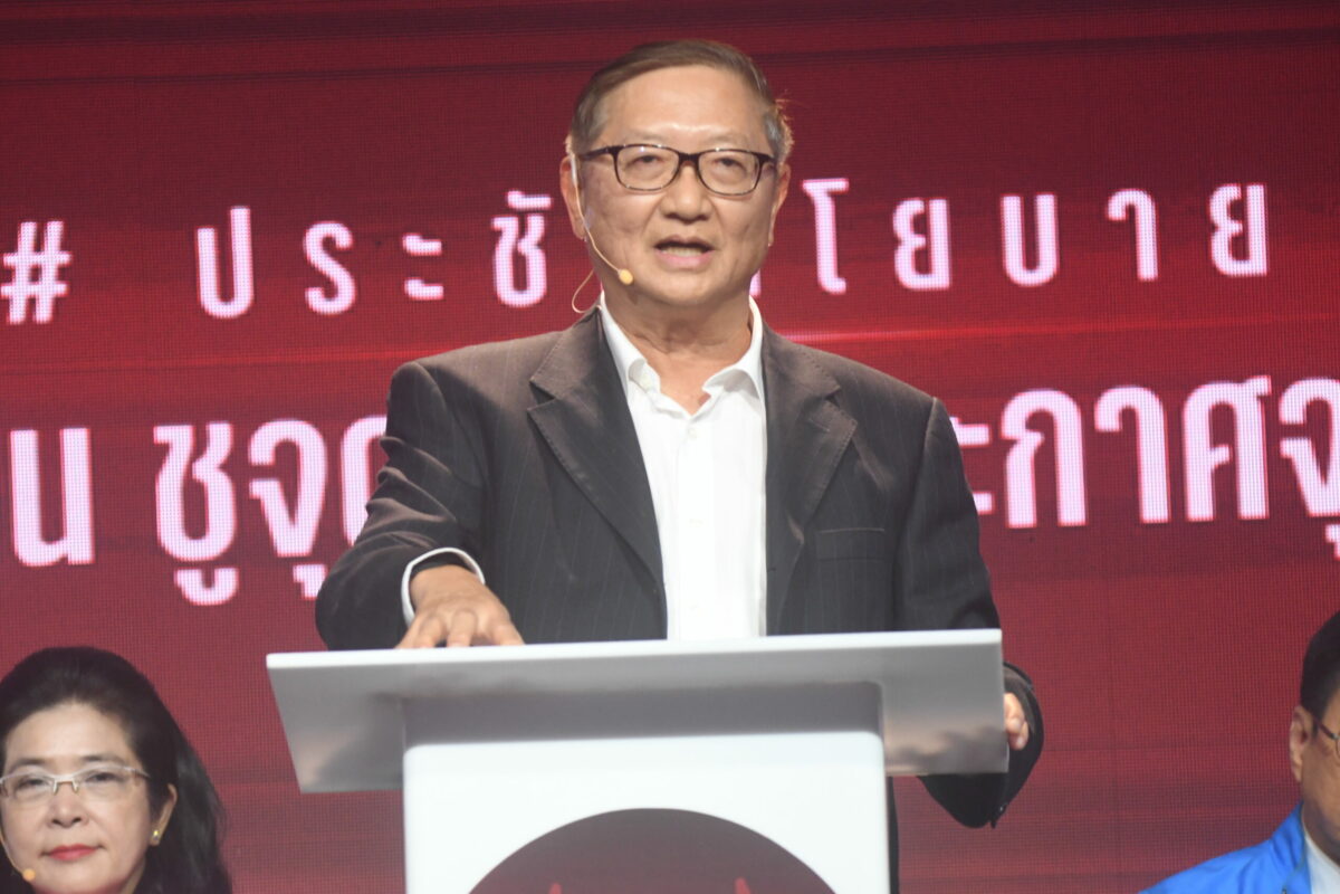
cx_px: 670
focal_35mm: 300
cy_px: 447
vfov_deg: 4.6
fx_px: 11166
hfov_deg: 6.9
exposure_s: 1/250
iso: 2000
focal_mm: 200
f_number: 8
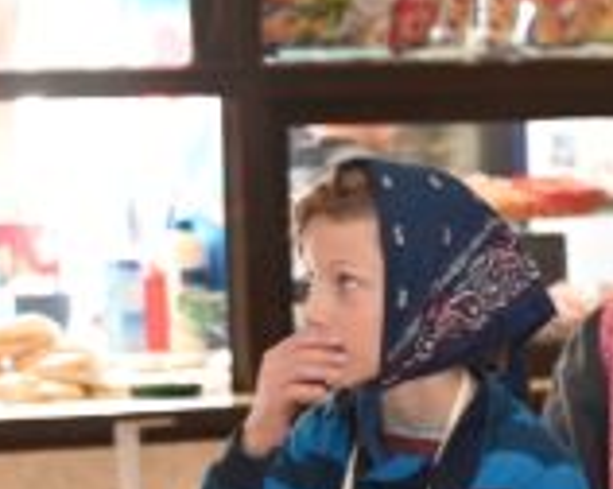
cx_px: 1505
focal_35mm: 338
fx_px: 6125
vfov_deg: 4.5
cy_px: 831
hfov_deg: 5.5
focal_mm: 71
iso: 1600
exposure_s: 1/80
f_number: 6
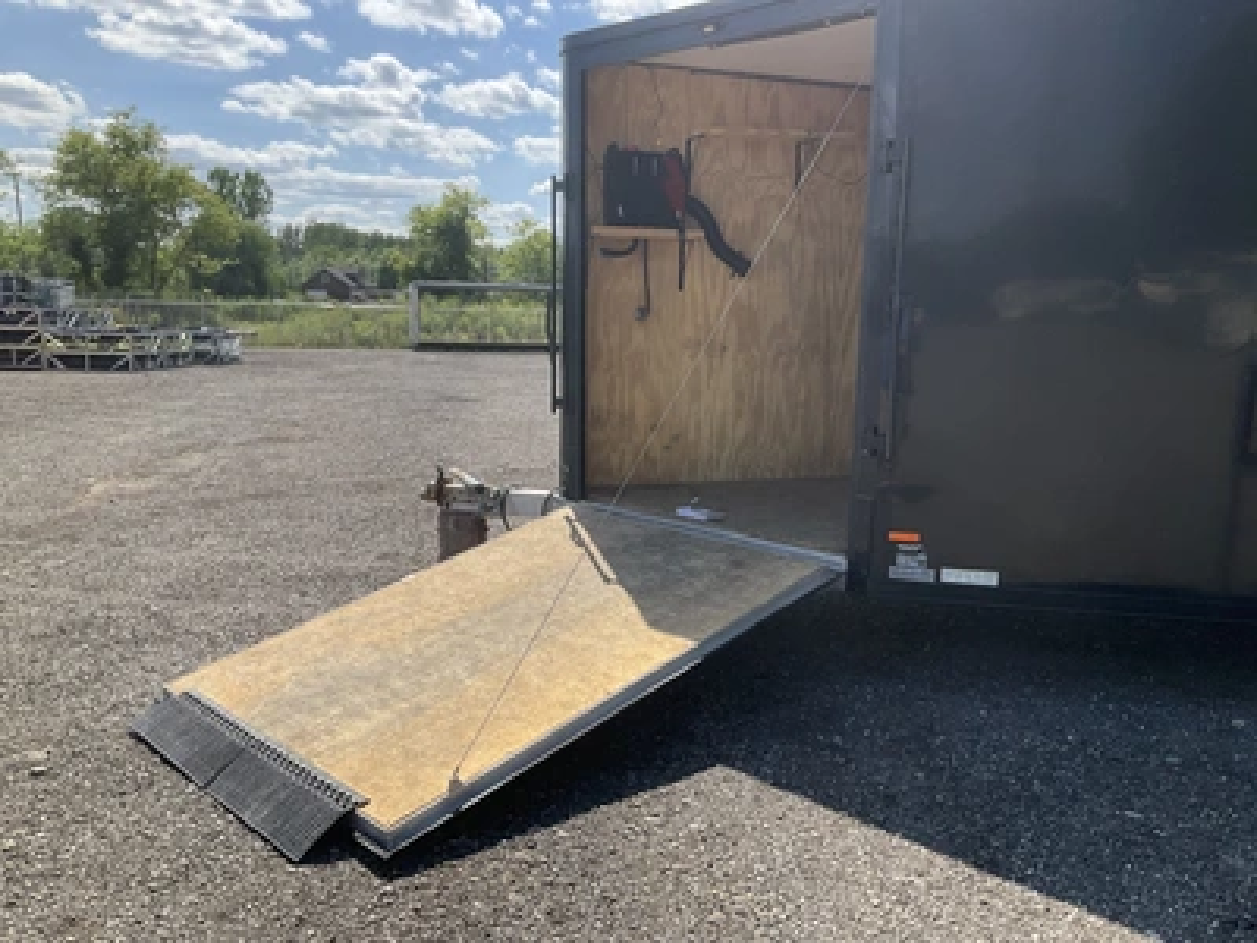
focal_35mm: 29
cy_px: 472
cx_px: 628
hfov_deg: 61.7
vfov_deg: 48.2
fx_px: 1053
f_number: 1.8
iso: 25
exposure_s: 1/1577
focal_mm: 3
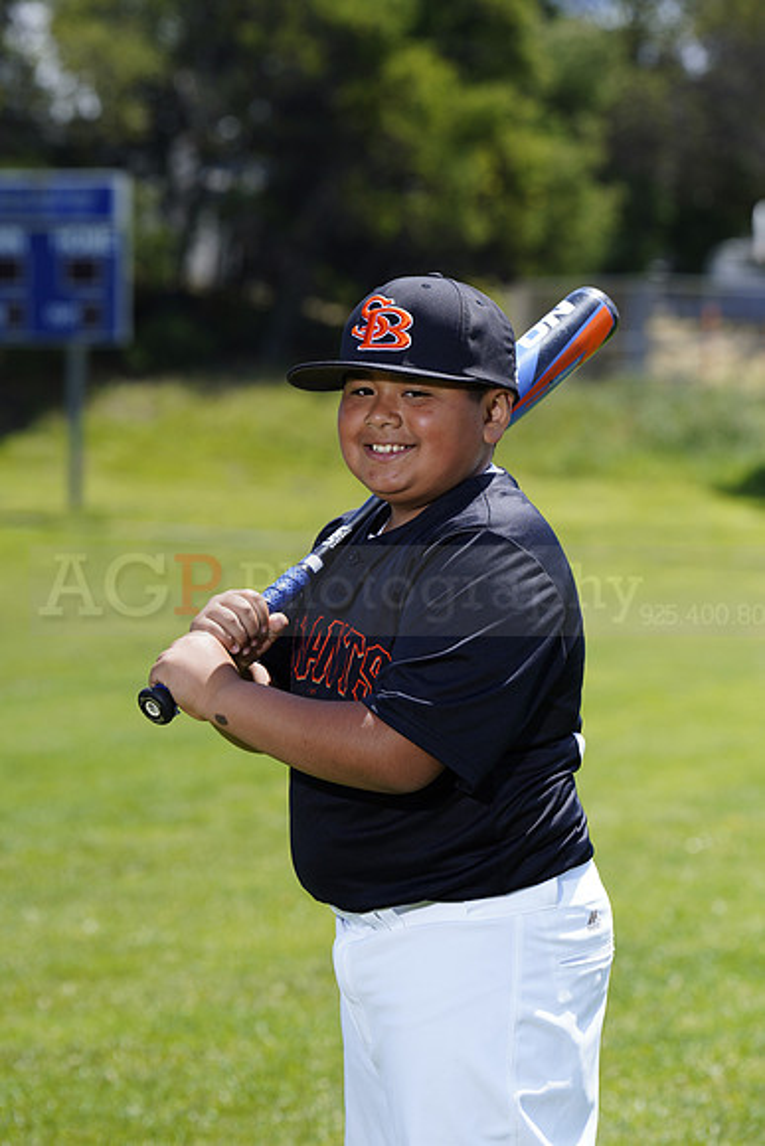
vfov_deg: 13.6
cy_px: 573
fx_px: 4810
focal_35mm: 151
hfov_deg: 9.1
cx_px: 382
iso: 100
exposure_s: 1/250
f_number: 6.3
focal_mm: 151
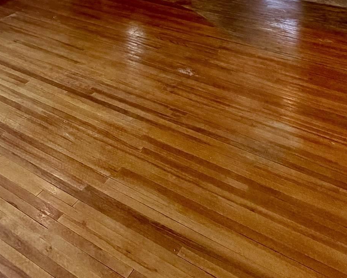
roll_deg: -0.5
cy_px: -124
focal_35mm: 46
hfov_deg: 37.6
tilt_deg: -2.6
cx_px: 33
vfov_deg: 25.7
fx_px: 472
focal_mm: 2.22
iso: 160
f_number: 2.2
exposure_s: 1/120
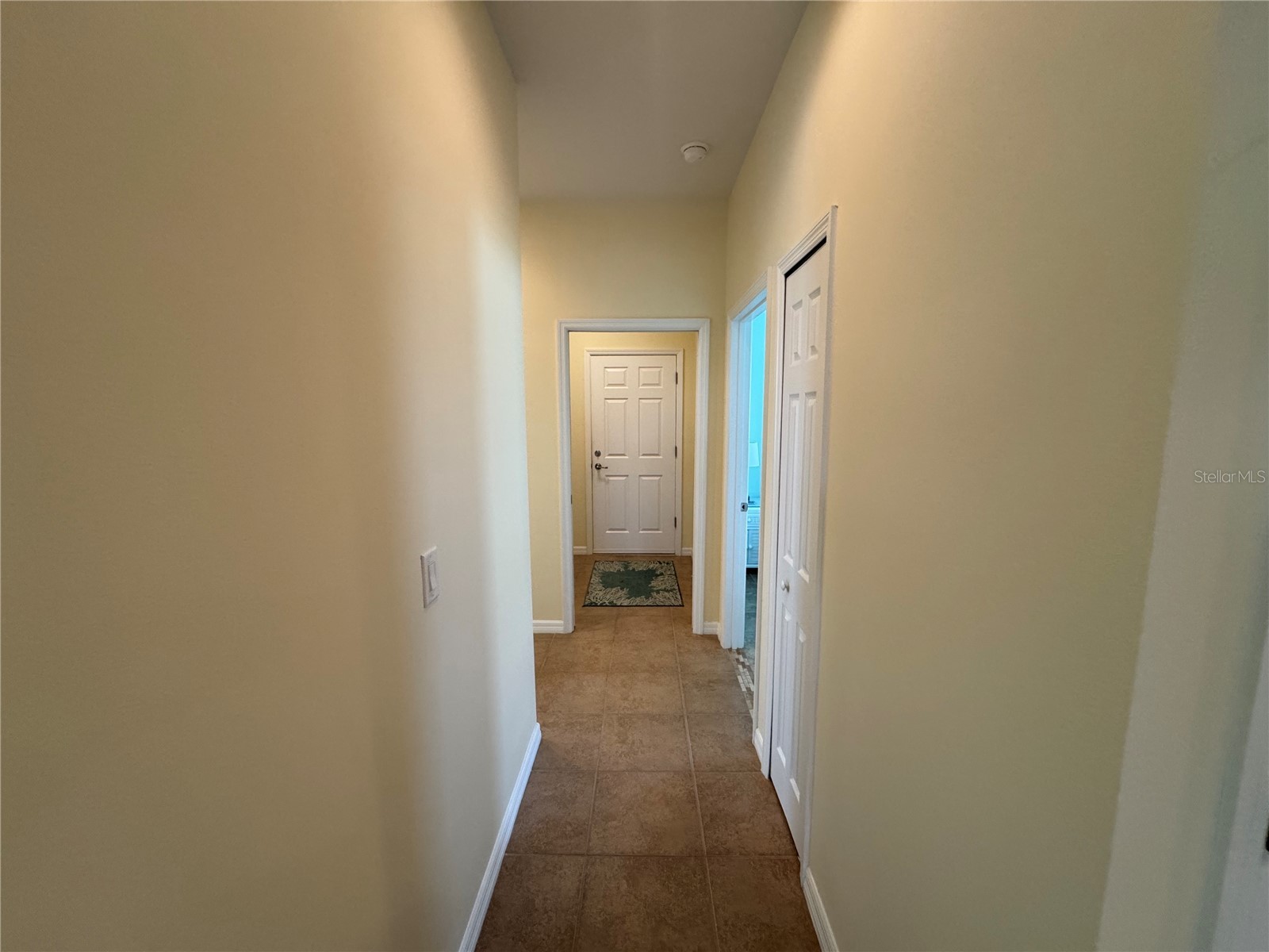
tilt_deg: -11.2
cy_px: 476
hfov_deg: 102.1
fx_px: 513
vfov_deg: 85.7
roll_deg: +1.5
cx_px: 634
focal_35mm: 14
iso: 250
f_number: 2.2
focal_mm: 2.22
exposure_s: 1/120
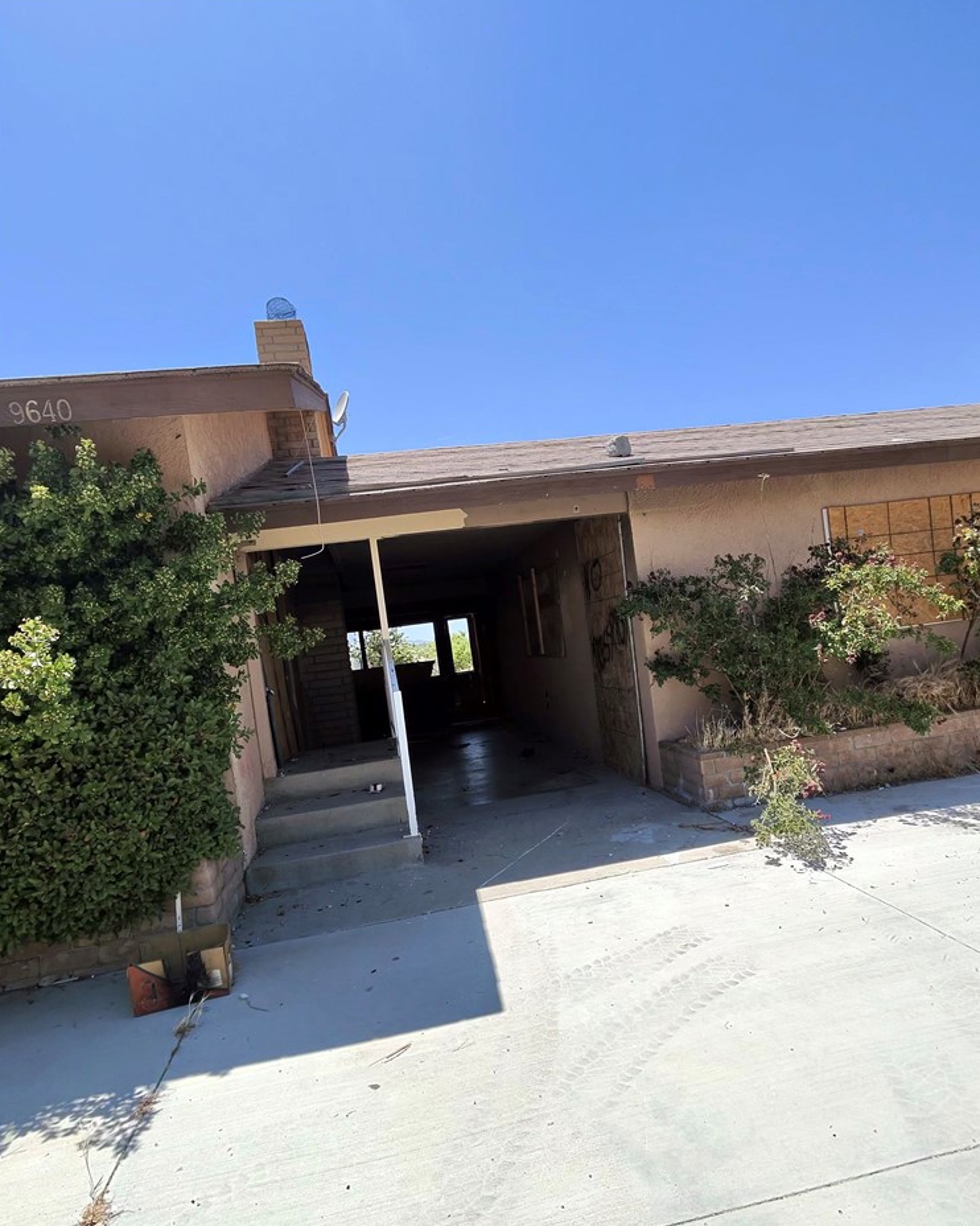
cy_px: 661
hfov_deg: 88.0
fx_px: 508
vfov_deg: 100.5
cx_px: 499
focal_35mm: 14
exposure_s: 1/833
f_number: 2.2
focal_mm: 2.24
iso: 54
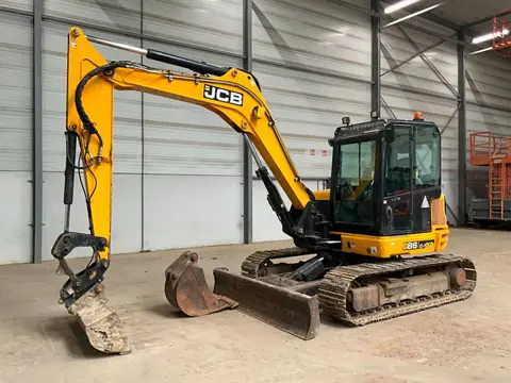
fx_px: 428
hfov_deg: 61.7
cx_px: 256
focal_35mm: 29
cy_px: 192
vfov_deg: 48.2
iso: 64
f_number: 1.8
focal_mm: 3
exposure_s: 1/68
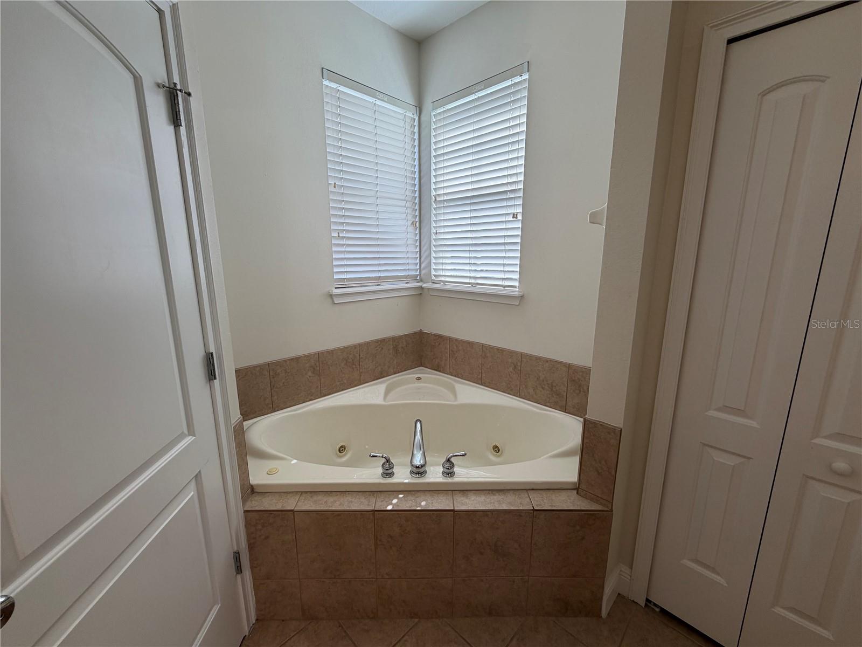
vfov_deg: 85.7
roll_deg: -0.2
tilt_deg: -12.1
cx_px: 431
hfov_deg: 102.1
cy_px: 324
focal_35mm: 14
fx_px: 349
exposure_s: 1/120
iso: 50
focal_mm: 2.22
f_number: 2.2
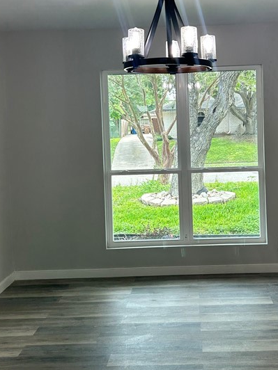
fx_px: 535
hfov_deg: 29.0
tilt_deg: -3.2
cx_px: 180
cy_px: 143
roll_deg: +1.2
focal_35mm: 50
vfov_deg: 38.0
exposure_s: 1/120
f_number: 1.5
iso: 40
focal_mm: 5.7
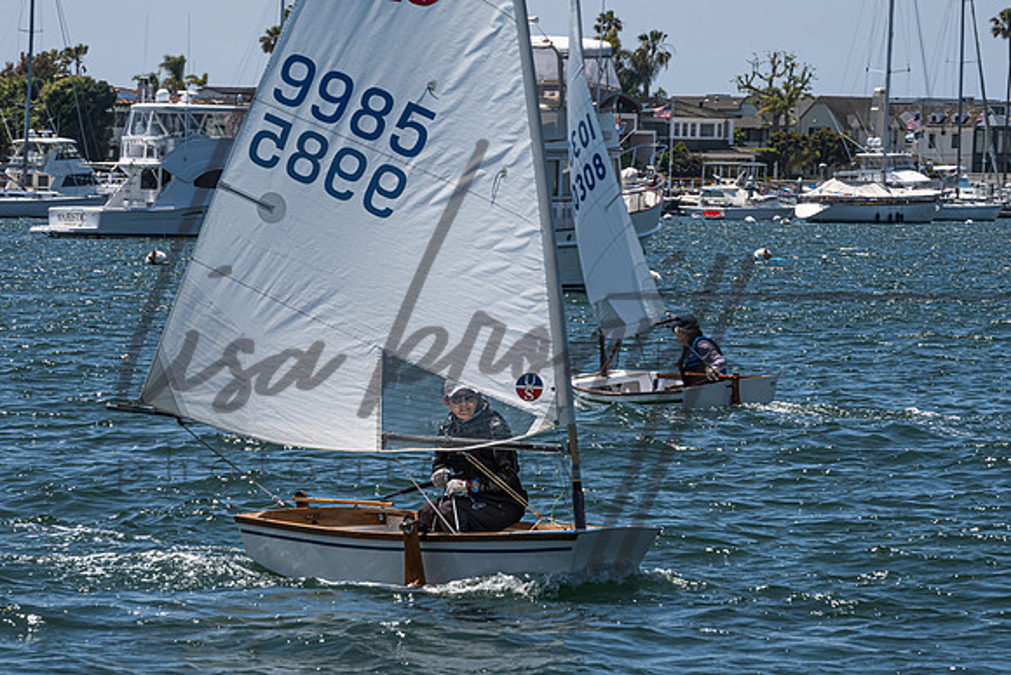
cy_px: 305
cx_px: 448
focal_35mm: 272
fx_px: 7653
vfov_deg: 5.0
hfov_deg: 7.6
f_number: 18
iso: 250
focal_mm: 200
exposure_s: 1/320
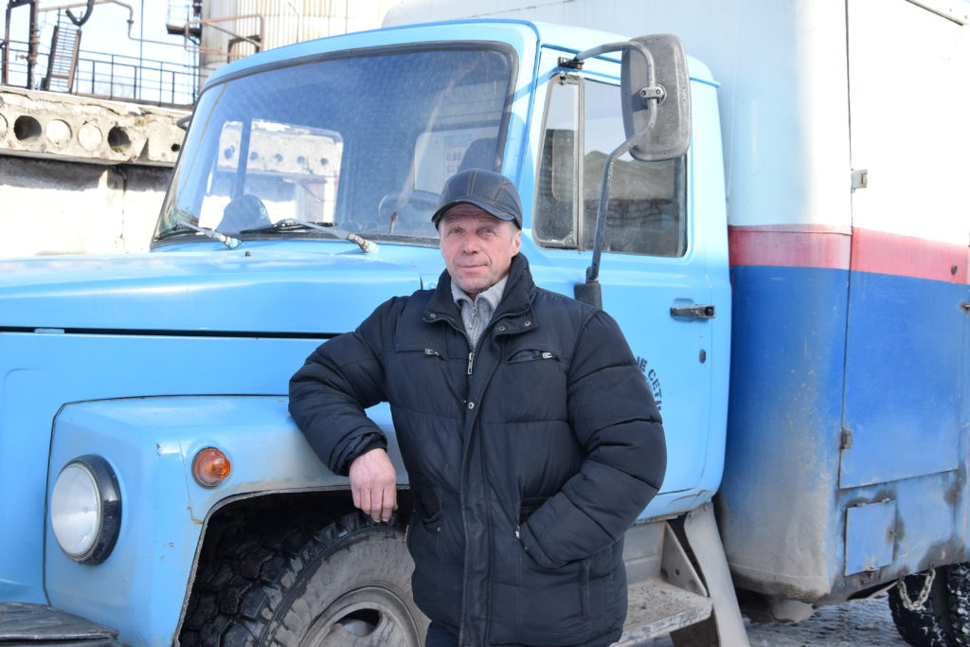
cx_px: 485
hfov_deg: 41.1
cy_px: 324
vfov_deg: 28.1
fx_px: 1293
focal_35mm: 48
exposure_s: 1/800
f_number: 6.3
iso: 800
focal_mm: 32
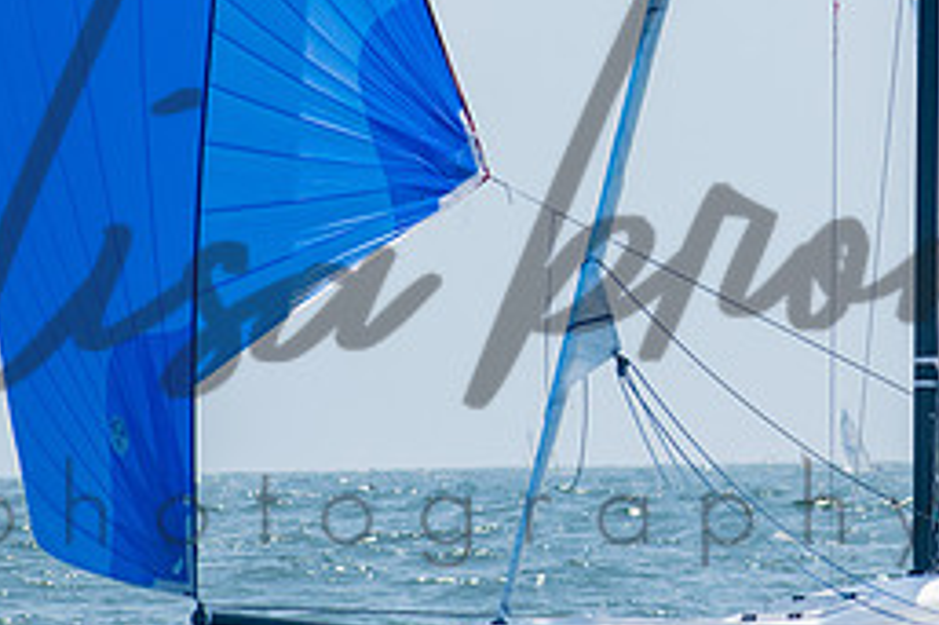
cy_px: 239
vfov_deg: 2.7
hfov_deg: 4.1
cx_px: 775
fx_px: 13241
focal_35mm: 508
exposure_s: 1/1250
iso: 400
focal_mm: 150
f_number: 8
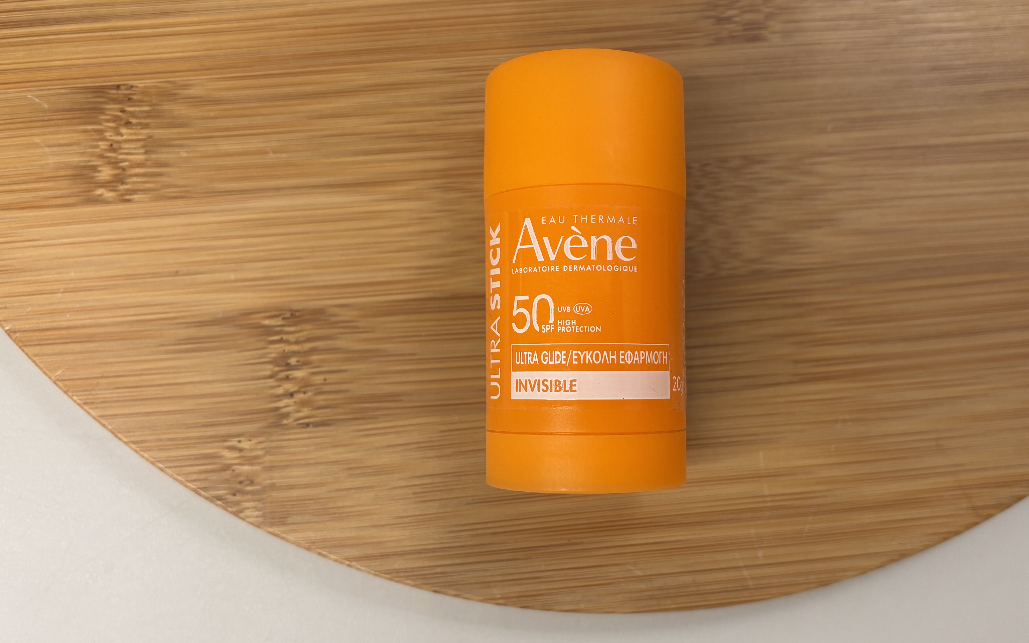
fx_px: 925
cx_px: 575
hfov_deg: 58.0
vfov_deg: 38.3
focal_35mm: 33
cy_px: 313
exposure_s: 1/100
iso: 64
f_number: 1.6
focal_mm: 5.96
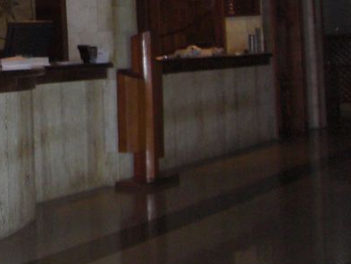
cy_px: -57
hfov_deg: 18.7
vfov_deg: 14.5
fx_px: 1004
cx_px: -78
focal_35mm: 99
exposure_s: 1/60
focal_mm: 6.2
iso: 200
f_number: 2.7
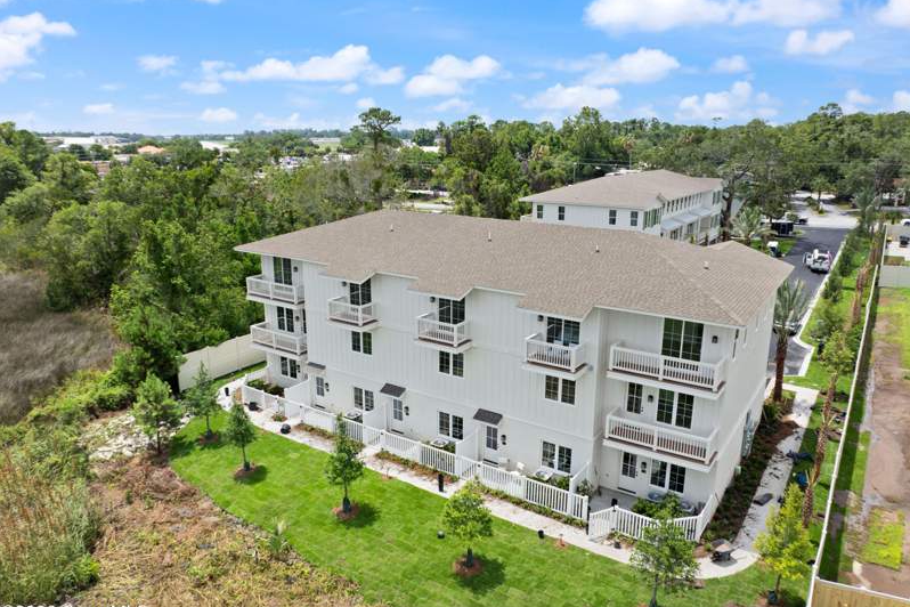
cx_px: 455
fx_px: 632
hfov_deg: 71.5
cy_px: 301
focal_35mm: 25
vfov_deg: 51.3
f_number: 2.8
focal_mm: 12.29
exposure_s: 1/640
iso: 110
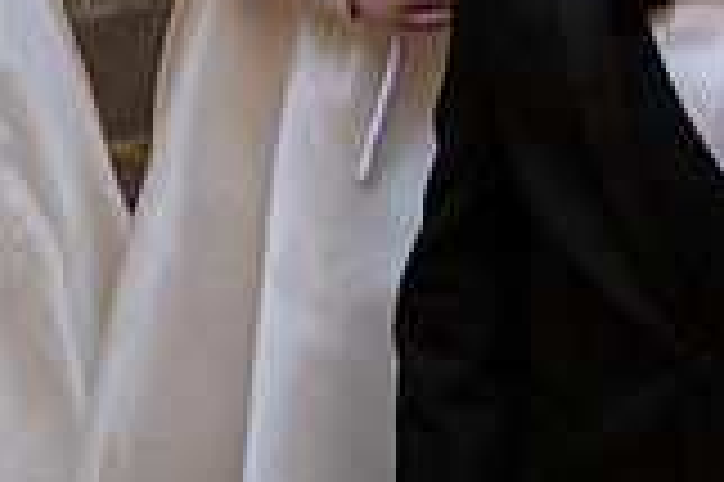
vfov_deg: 9.4
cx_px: 520
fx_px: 2833
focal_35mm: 141
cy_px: -281
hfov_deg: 14.5
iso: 1000
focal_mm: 38
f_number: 5
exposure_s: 1/160
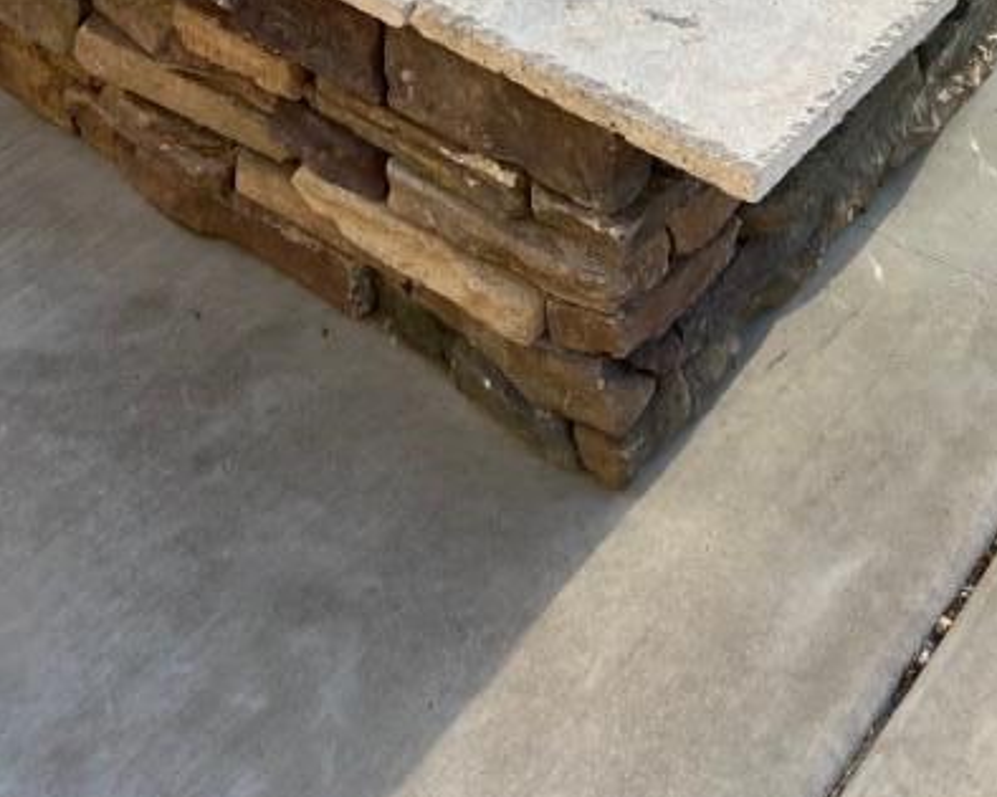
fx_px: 1623
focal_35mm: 55
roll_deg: +3.8
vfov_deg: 25.0
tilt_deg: -30.7
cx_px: 443
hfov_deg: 34.1
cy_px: -151
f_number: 1.5
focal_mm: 5.7
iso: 50
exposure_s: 1/738
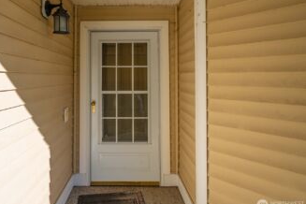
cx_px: 124
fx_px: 187
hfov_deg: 77.7
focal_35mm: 22
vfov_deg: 57.0
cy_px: 88
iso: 80
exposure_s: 1/100
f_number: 7.1
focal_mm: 18
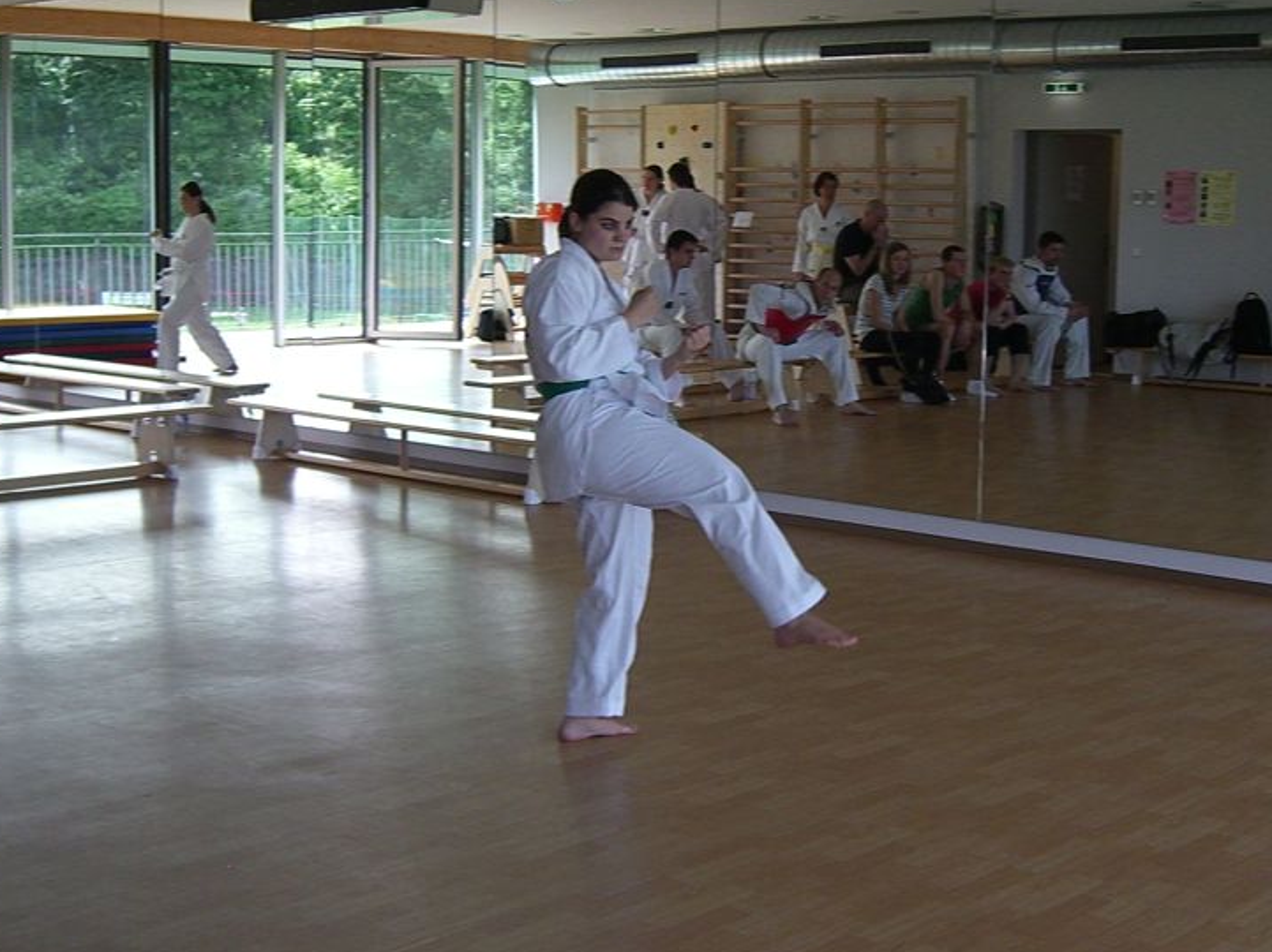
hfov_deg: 35.5
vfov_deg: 27.0
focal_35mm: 54
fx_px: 1983
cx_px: 736
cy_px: 400
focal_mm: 7.9
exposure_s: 1/640
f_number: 2.8
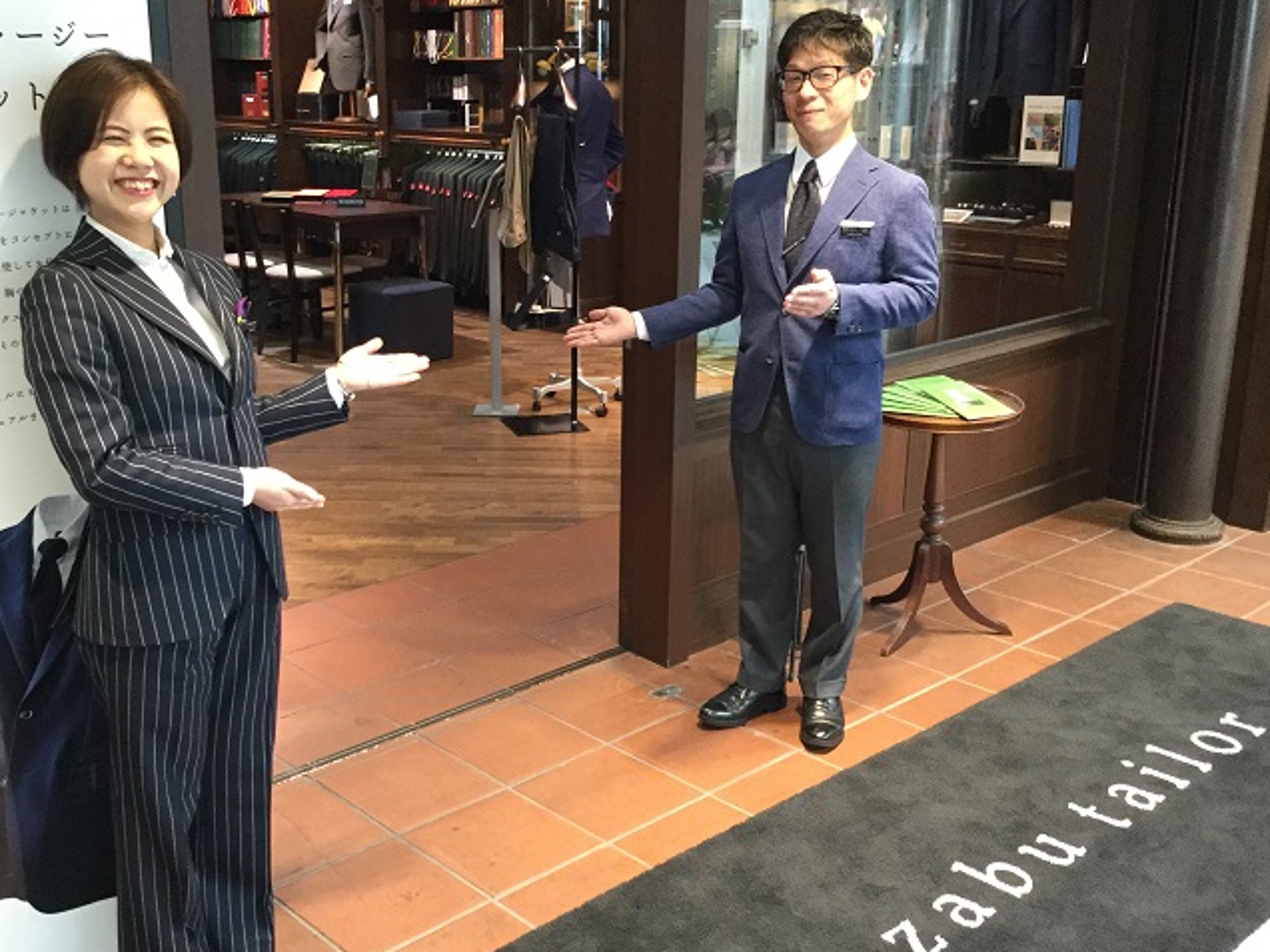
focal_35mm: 39
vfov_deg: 36.8
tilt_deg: -15.7
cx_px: 481
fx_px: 1431
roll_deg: -0.3
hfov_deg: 47.5
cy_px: 461
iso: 160
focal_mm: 3.3
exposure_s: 1/30
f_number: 2.4
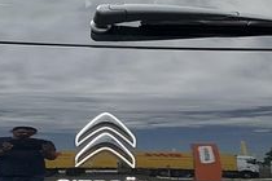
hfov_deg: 18.2
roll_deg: -3.4
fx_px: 839
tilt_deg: -7.1
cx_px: 34
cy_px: 172
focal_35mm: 111
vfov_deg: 12.2
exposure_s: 1/312
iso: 25
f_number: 1.8
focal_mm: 3
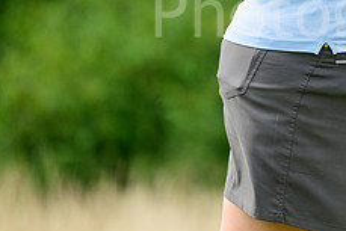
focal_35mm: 1013
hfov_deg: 2.0
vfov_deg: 1.4
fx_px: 9742
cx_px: 351
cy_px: -58
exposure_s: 1/2000
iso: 1000
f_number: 5.6
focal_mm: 400
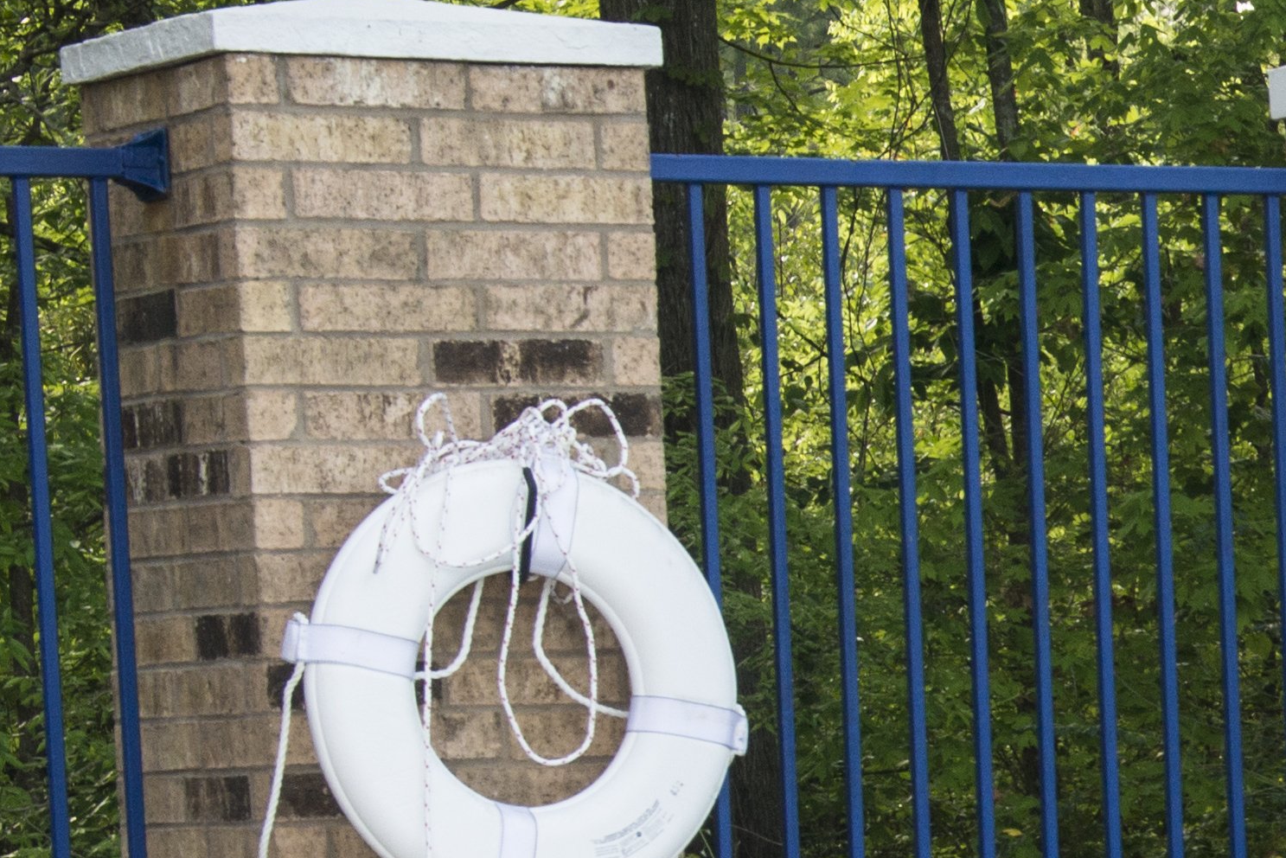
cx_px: 2545
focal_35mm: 198
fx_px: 7074
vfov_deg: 6.9
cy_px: 1190
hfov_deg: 9.7
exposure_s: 1/160
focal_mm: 40
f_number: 11
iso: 400
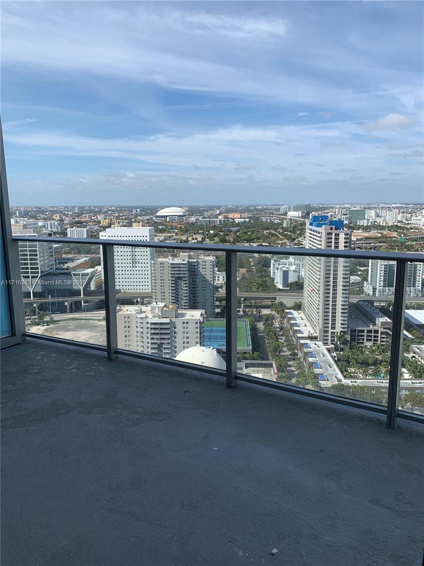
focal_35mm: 26
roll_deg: +0.2
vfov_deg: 67.3
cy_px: 283
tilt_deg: -9.0
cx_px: 212
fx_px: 425
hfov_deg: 53.1
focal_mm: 4.25
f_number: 1.8
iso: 25
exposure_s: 1/2915
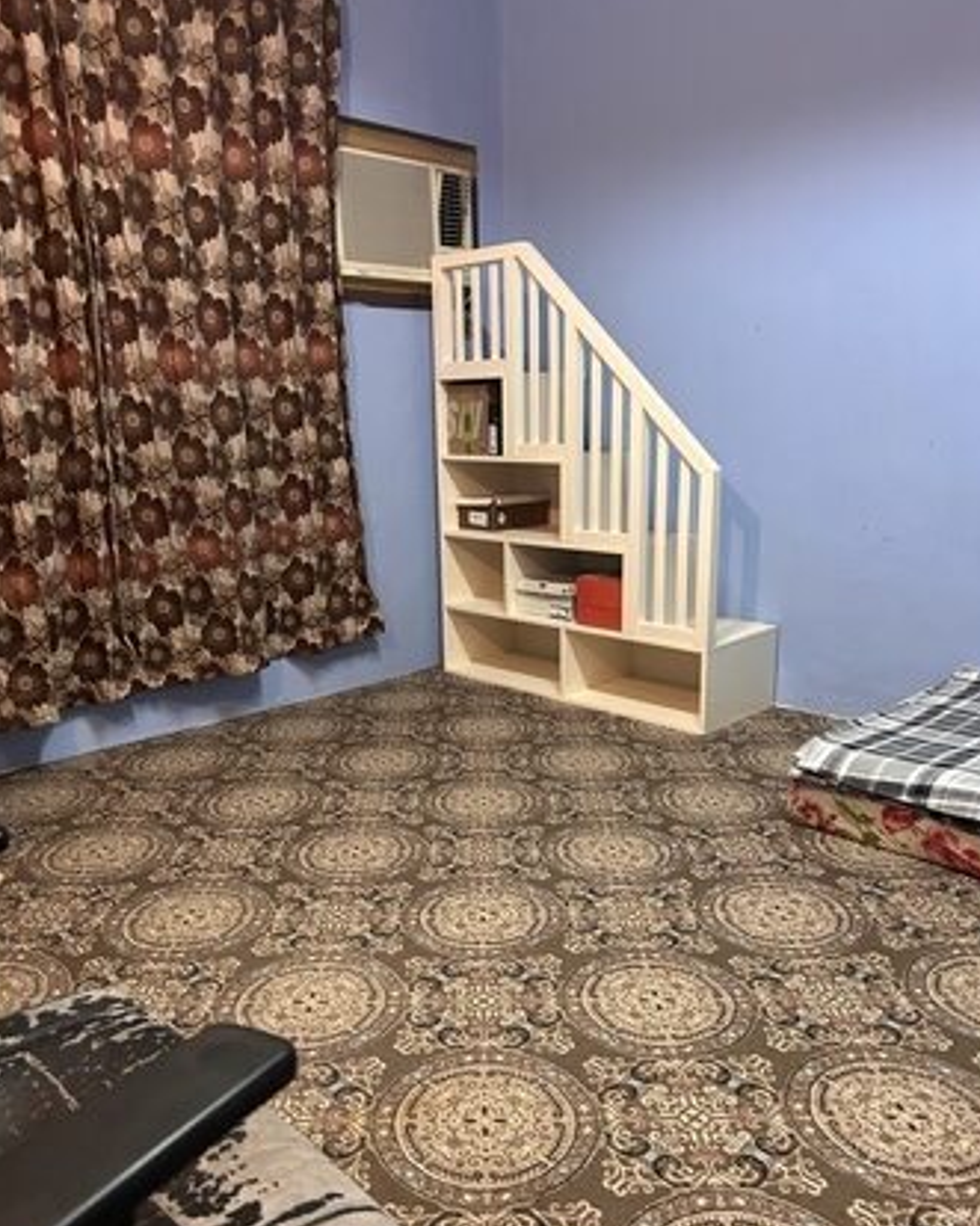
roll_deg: -0.4
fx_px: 1016
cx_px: 490
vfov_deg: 62.1
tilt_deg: -14.0
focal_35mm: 28
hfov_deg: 51.5
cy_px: 662
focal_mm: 5.7
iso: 500
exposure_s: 1/40
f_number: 1.5
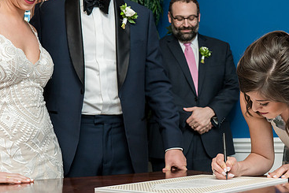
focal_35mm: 66
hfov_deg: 30.3
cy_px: 87
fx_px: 530
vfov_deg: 20.6
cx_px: 187
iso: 1600
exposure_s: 1/200
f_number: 5.6
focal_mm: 35
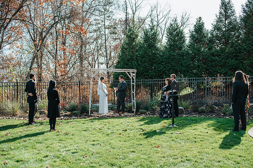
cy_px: 84
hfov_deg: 53.7
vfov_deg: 37.3
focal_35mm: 36
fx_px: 250
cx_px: 126
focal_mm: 35
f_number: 3.5
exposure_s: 1/1250
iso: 320
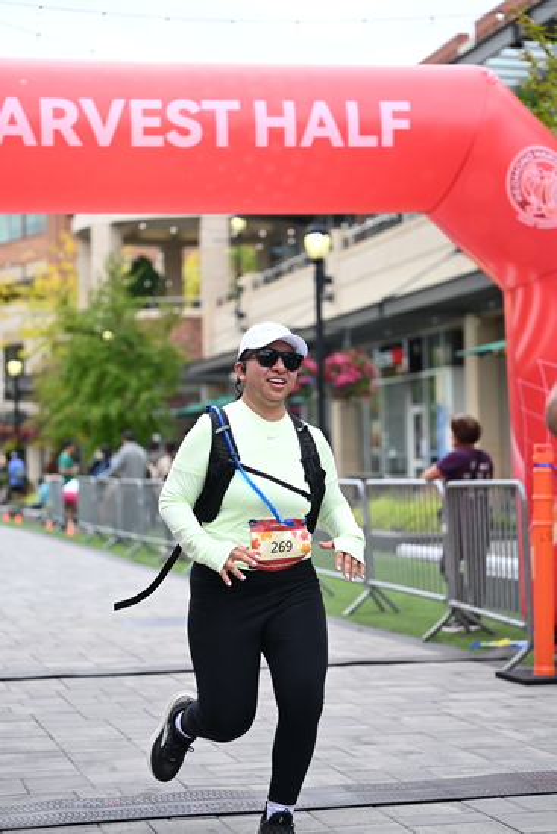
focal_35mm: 74
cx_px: 278
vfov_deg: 27.3
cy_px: 417
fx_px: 1716
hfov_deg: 18.4
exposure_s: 1/2500
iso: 640
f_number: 2.8
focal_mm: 74
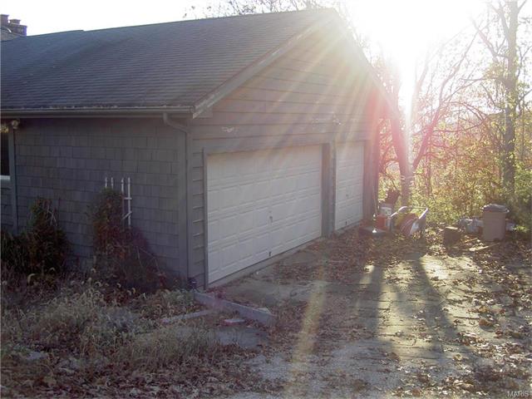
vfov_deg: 36.8
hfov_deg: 47.9
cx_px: 266
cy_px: 200
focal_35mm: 39
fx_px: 599
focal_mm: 8
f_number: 2.8
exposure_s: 1/238
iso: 100
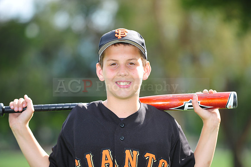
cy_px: 84
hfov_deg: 10.3
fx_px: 1394
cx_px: 126
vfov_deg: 6.9
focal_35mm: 200
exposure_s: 1/500
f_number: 4.5
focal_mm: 200
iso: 200
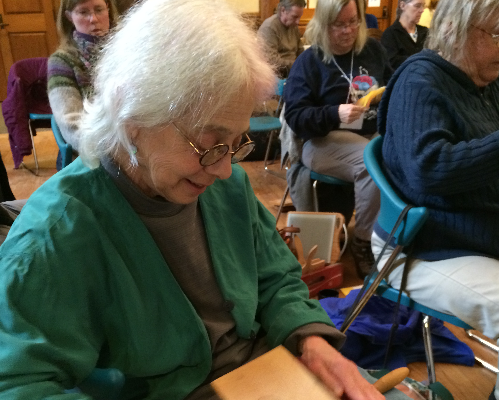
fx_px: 561
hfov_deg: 47.9
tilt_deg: -27.6
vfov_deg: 37.9
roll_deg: +1.7
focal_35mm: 38
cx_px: 248
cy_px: 315
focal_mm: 4.15
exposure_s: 1/15
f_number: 2.2
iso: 320
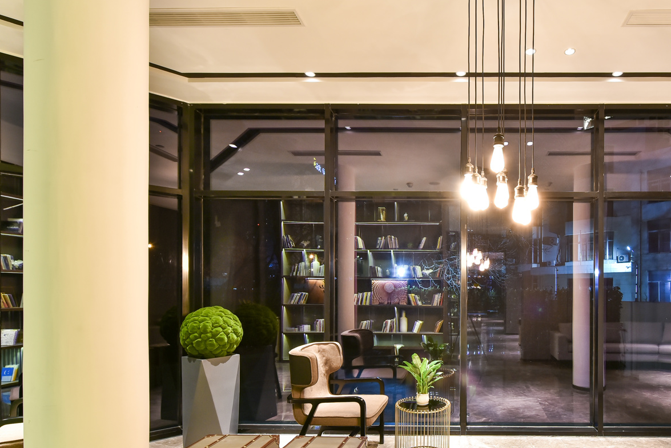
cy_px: 291
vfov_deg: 58.5
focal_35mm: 21
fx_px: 392
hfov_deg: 77.5
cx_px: 468
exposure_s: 1/2
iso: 320
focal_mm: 14
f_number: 9
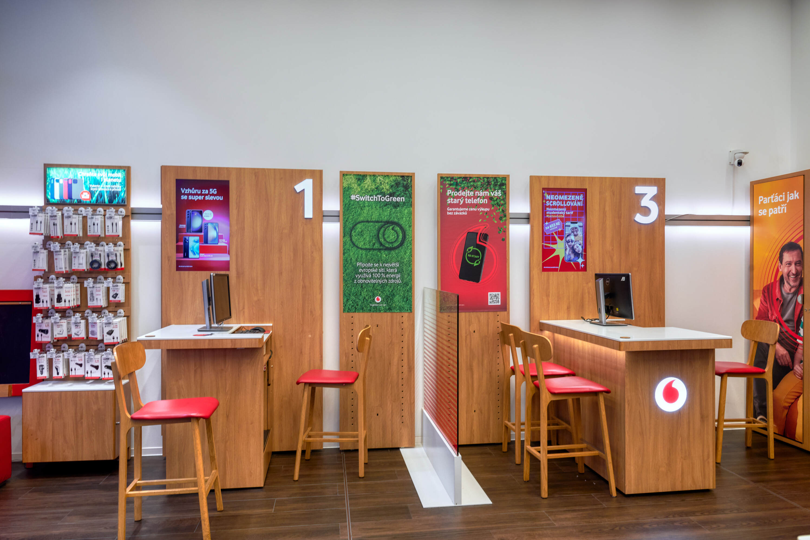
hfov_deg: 73.7
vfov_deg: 53.2
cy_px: 270
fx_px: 540
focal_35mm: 24
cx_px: 405
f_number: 8
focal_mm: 24
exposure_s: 1/30
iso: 500
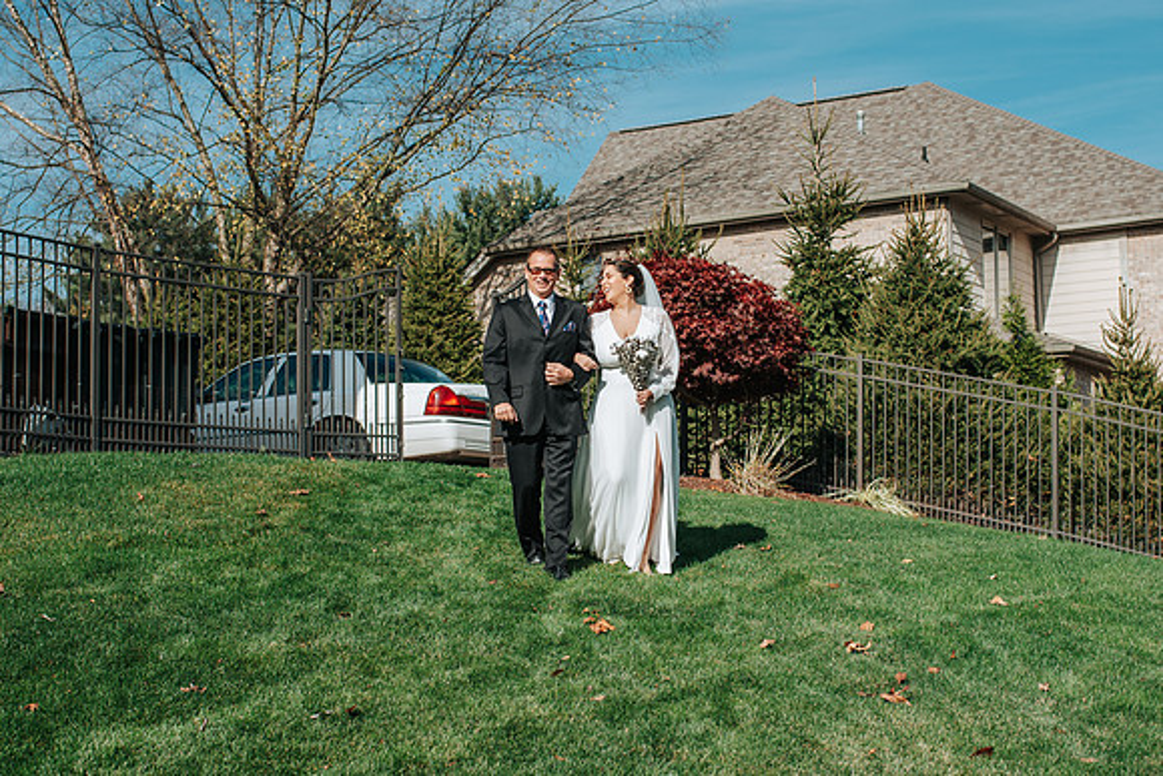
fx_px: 1804
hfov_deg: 35.7
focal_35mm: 56
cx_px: 567
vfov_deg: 24.2
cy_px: 452
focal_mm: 35
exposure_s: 1/1250
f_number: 3.5
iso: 110
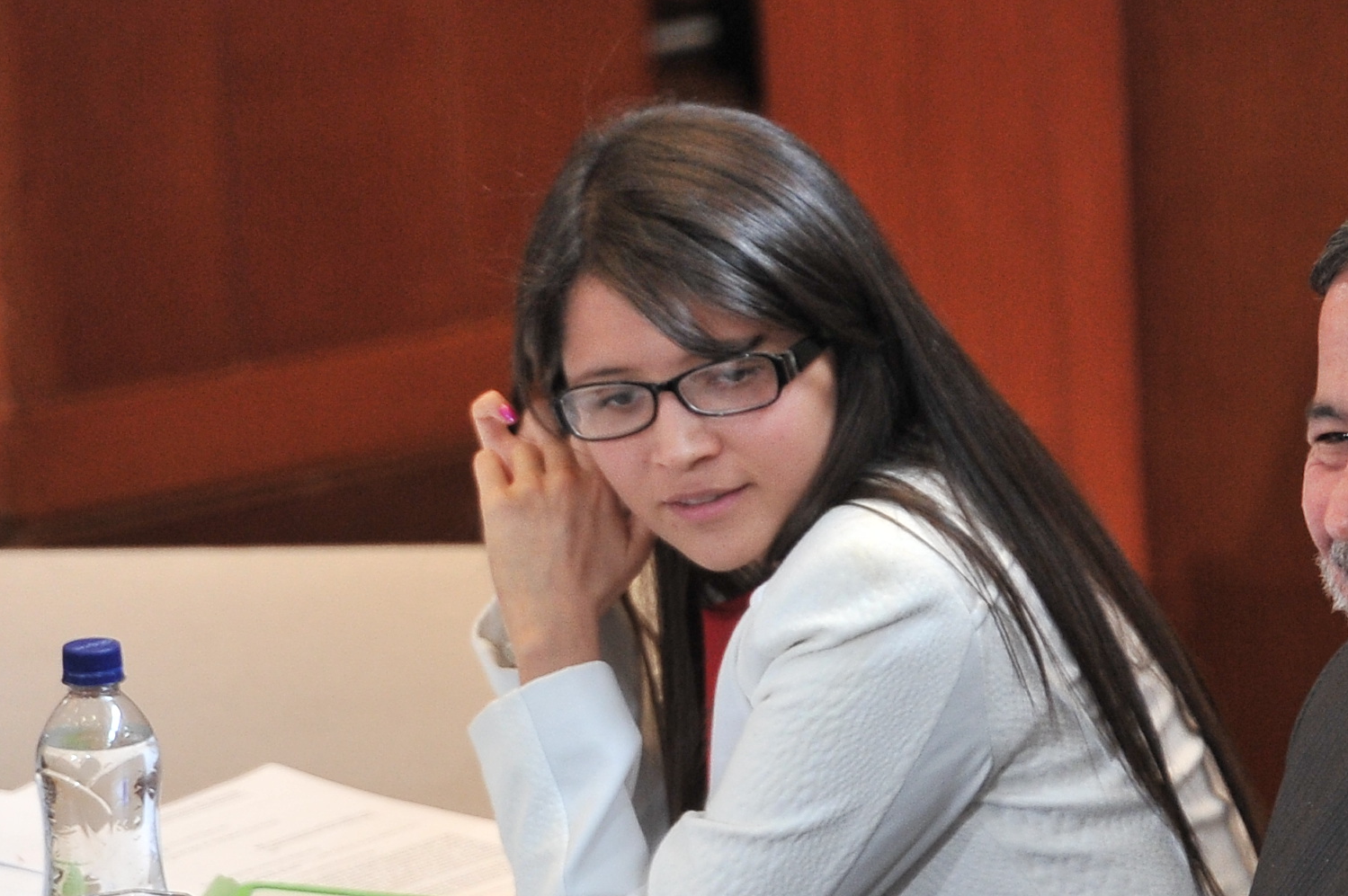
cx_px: 1402
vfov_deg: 2.4
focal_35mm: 568
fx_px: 21252
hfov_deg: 3.6
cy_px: 838
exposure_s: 1/250
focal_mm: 200
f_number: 2.8
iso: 1600
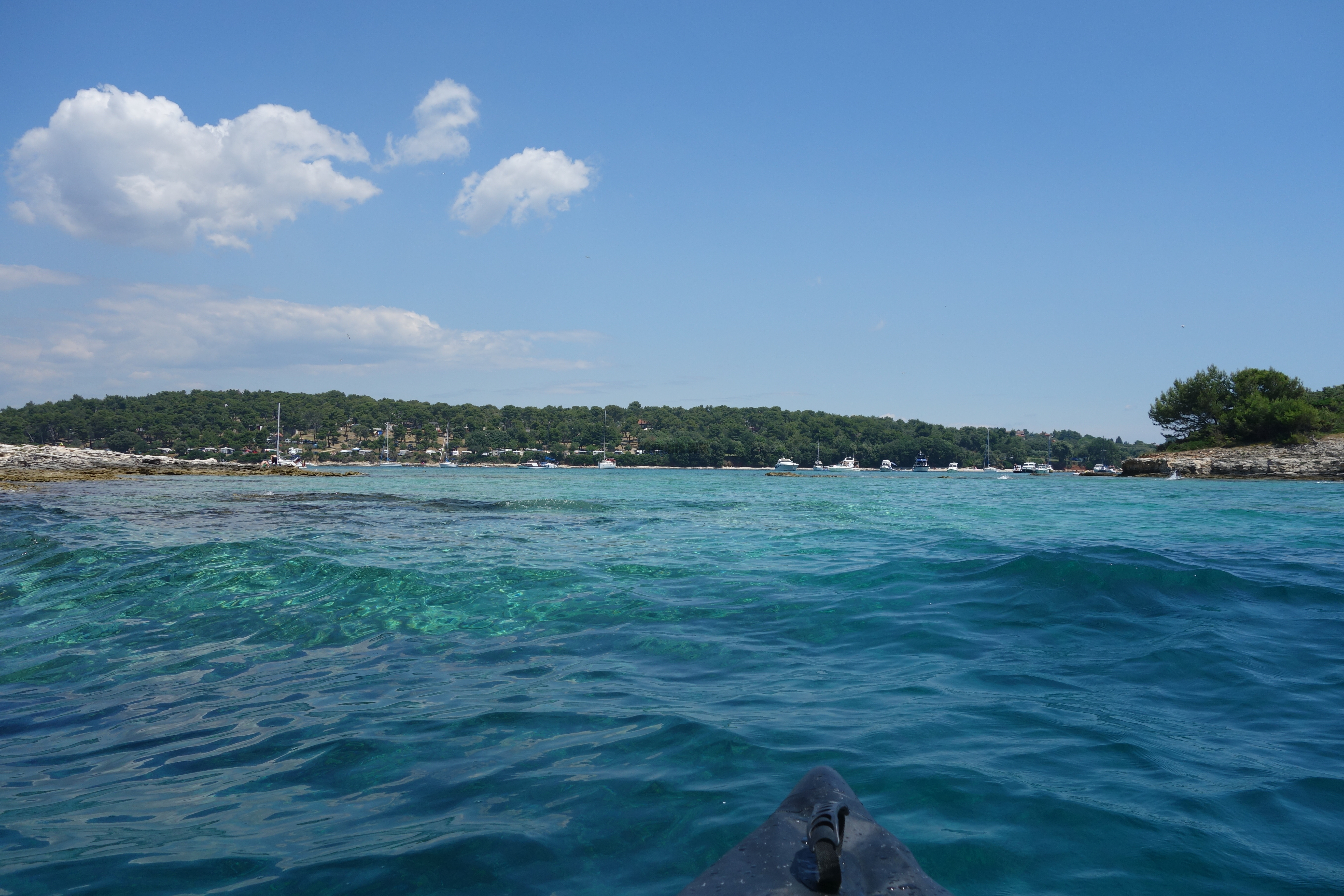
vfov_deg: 46.4
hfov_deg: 65.5
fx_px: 1045
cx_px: 672
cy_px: 448
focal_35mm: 28
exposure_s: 1/640
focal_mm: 10.4
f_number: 5.6
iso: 125
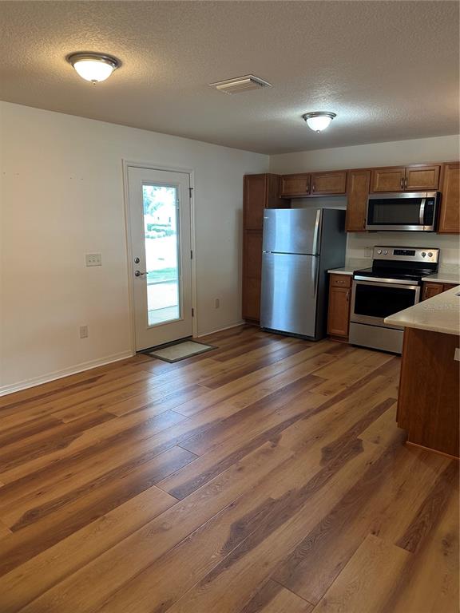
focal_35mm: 24
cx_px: 230
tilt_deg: -9.3
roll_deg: -0.5
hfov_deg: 56.8
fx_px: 425
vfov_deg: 71.6
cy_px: 306
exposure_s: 1/60
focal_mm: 6.86
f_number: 1.78
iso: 200
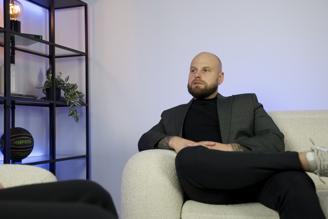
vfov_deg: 27.5
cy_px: 99
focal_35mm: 49
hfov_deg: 40.3
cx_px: 142
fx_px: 447
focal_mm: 42
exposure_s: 1/125
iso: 640
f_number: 3.5
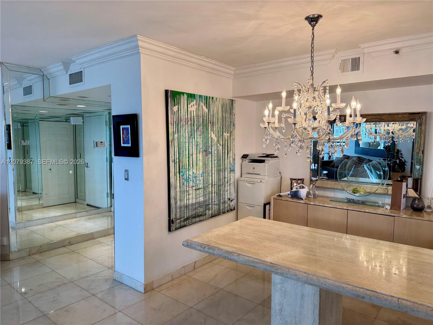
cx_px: 216
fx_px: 300
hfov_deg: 71.6
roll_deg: +0.0
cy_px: 162
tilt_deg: -5.1
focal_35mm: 24
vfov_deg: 56.8
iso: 80
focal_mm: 6.76
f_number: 1.78
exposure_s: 1/120
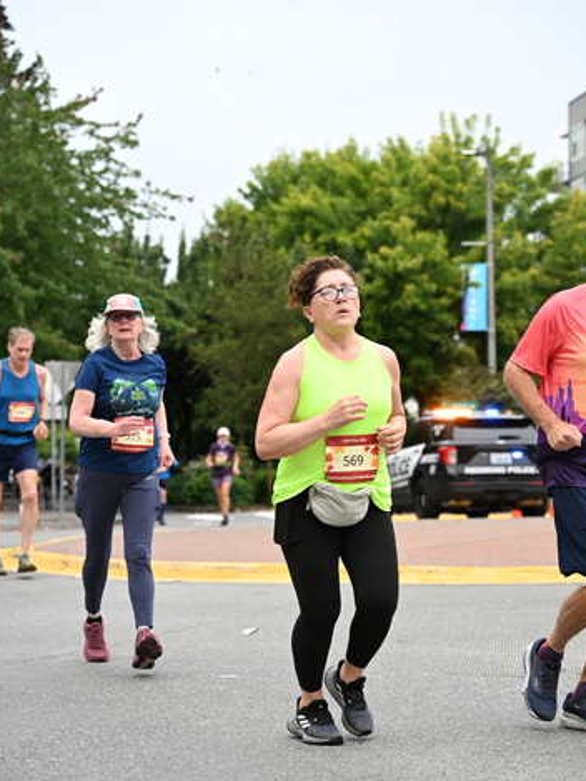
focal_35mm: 80
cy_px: 431
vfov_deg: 24.4
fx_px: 1805
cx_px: 300
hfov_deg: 18.4
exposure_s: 1/800
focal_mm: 71
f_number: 4
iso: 1600
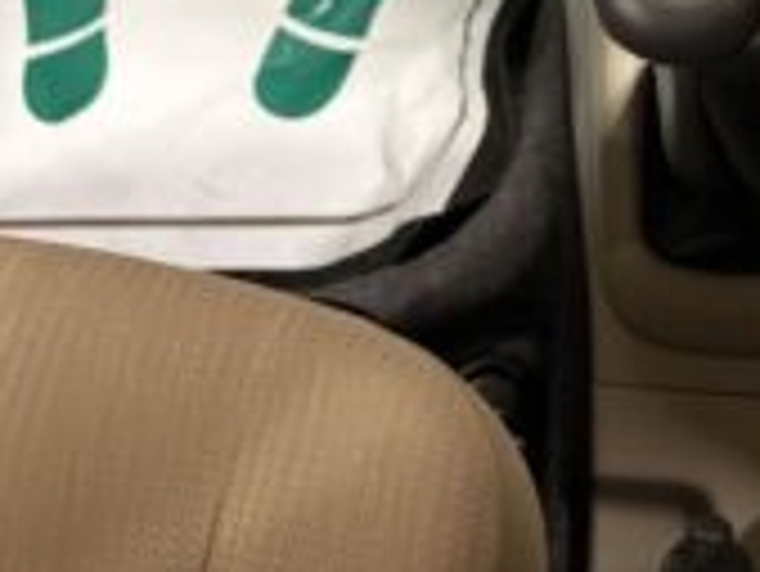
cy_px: -2
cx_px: 666
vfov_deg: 25.7
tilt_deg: -66.1
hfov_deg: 33.8
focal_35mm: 54
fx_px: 1186
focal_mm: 5.96
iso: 500
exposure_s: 1/25
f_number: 1.6
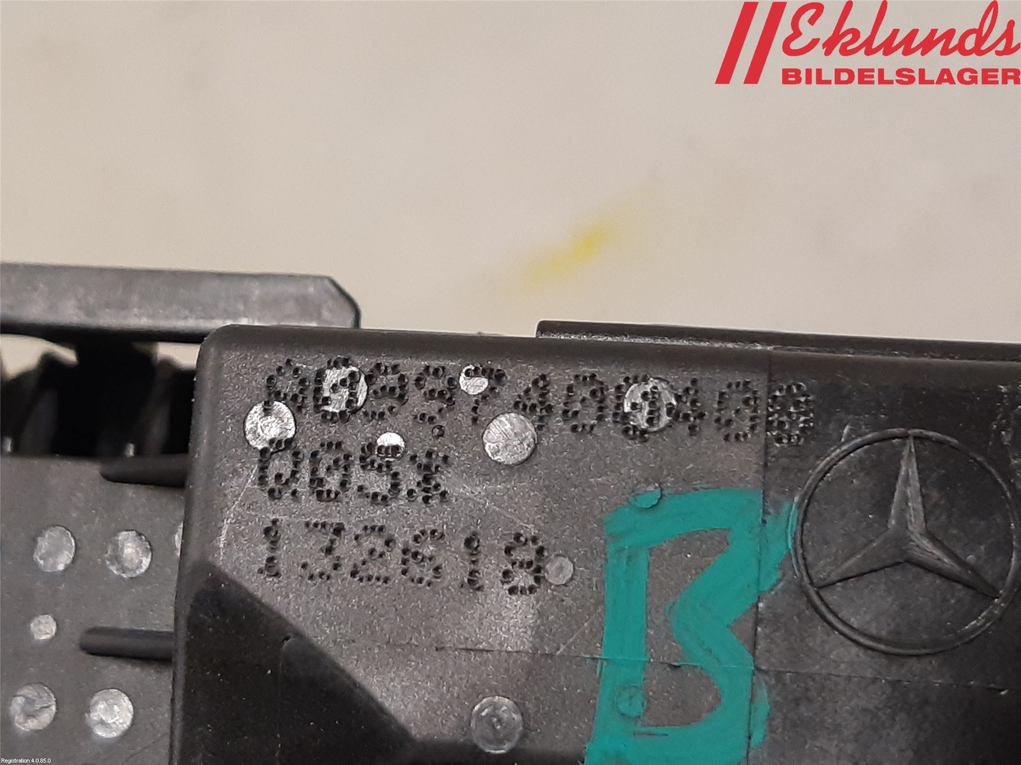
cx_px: 510
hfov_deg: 67.3
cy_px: 382
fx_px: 767
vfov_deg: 53.1
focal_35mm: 26
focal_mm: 3.93
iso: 200
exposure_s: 1/50
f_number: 1.7
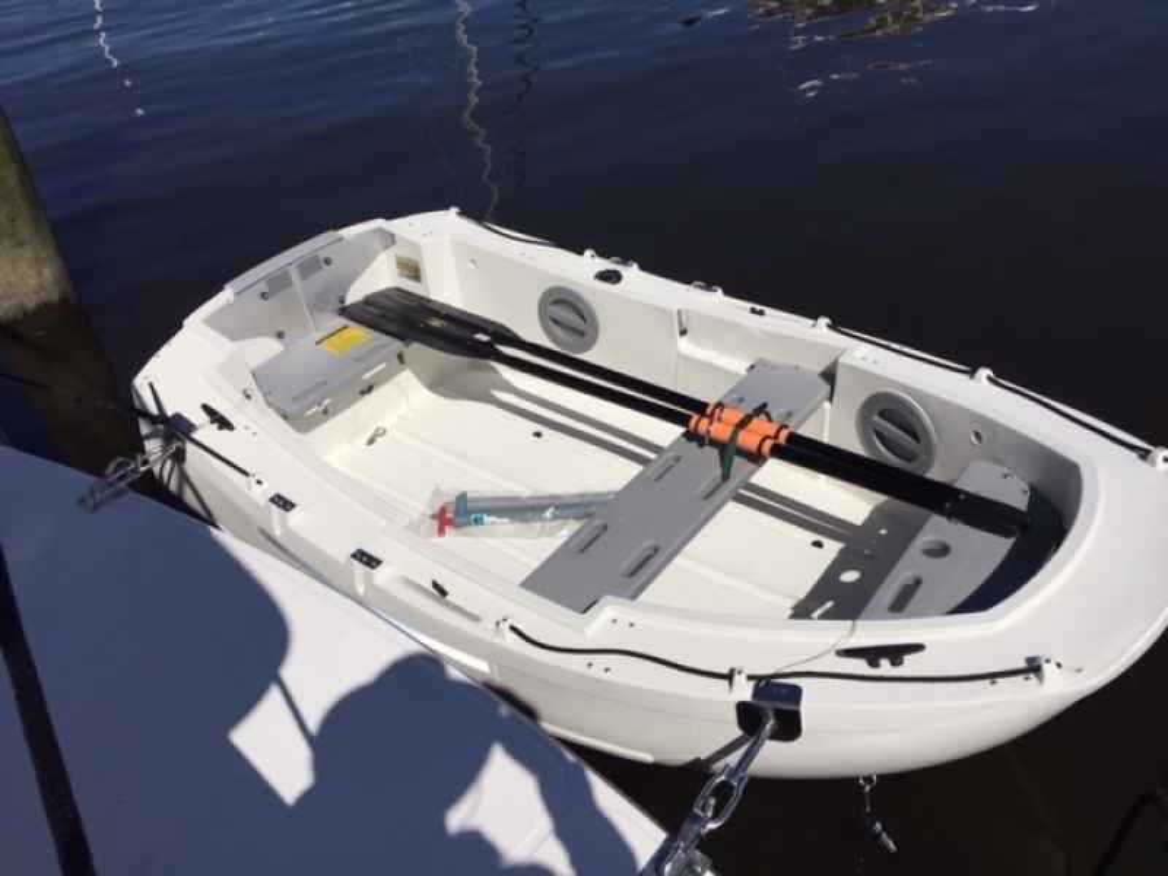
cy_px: 438
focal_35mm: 29
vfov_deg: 48.2
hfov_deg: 61.7
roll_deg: +4.3
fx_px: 979
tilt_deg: -34.6
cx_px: 584
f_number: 2.2
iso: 32
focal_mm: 4.15
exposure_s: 1/6623
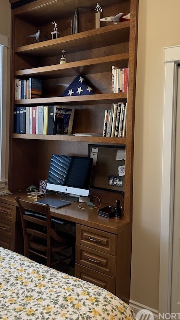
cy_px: 131
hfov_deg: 35.5
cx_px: 74
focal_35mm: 33
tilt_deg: -0.4
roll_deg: -1.9
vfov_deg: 59.1
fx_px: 280
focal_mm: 6.76
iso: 200
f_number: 1.78
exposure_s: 1/60
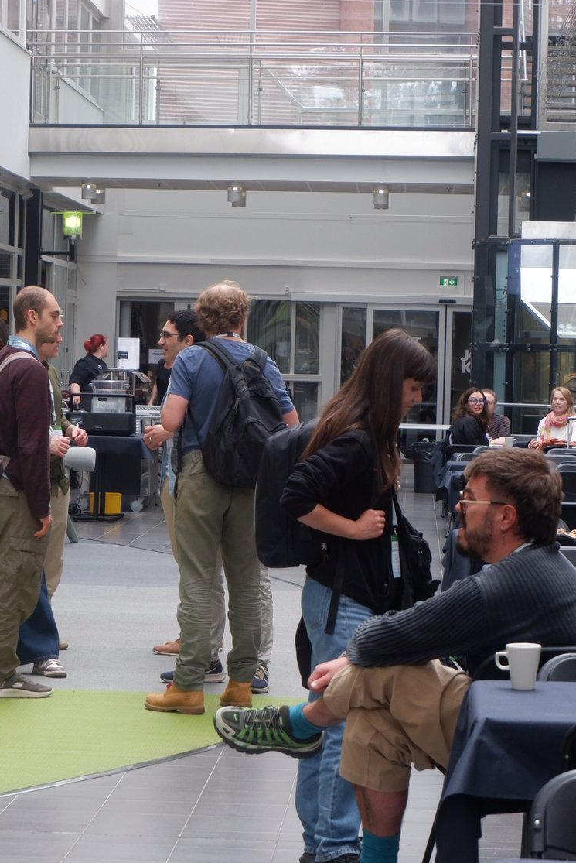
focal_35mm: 122
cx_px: 138
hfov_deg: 11.2
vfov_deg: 16.8
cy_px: 368
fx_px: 2923
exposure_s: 1/125
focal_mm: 45
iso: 500
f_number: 5.6
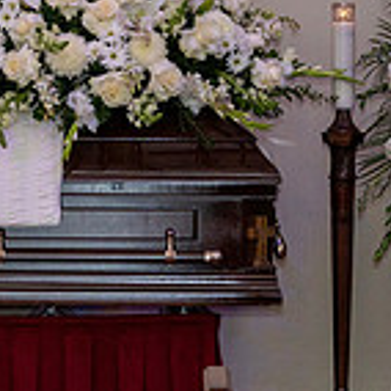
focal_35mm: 246
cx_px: -198
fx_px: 3144
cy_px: 84
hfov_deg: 7.0
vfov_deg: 7.1
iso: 640
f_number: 6.3
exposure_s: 1/160
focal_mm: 71
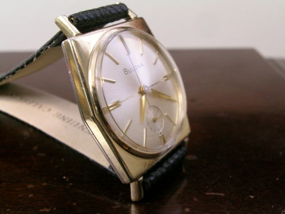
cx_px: 142
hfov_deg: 38.2
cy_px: 107
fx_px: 412
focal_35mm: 50
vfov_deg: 29.1
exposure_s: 1/3.6
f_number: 6.1
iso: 200
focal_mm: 10.3
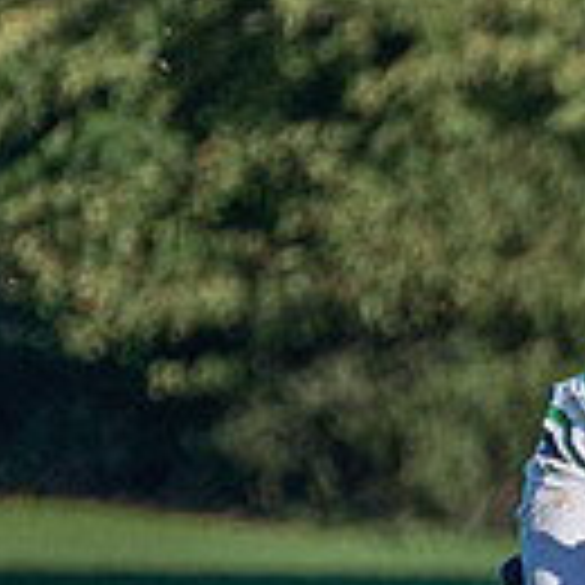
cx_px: 1618
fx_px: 57015
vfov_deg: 0.6
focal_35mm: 2982
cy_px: 1118
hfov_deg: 0.6
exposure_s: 1/2000
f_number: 5.6
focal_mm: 400
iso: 400
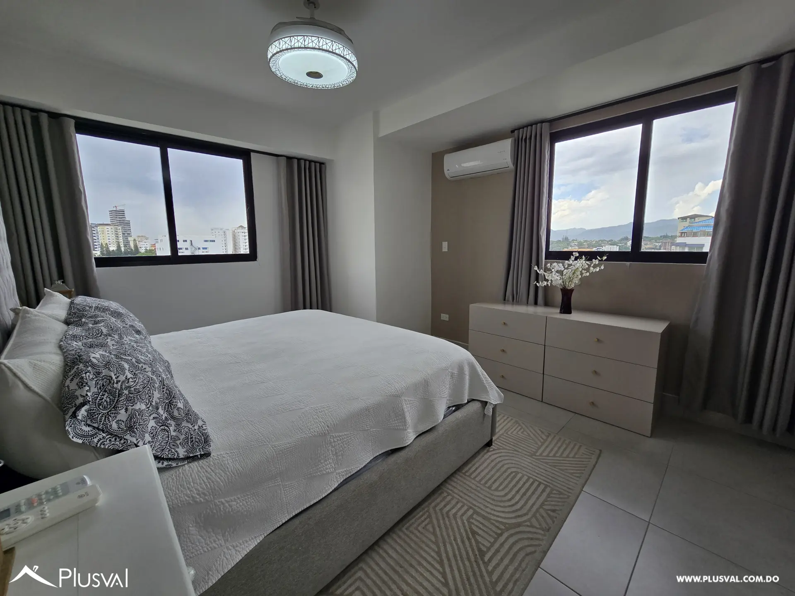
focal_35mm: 13
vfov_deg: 89.9
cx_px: 398
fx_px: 299
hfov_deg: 106.2
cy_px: 298
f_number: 2.2
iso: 50
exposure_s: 1/144
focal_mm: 2.2
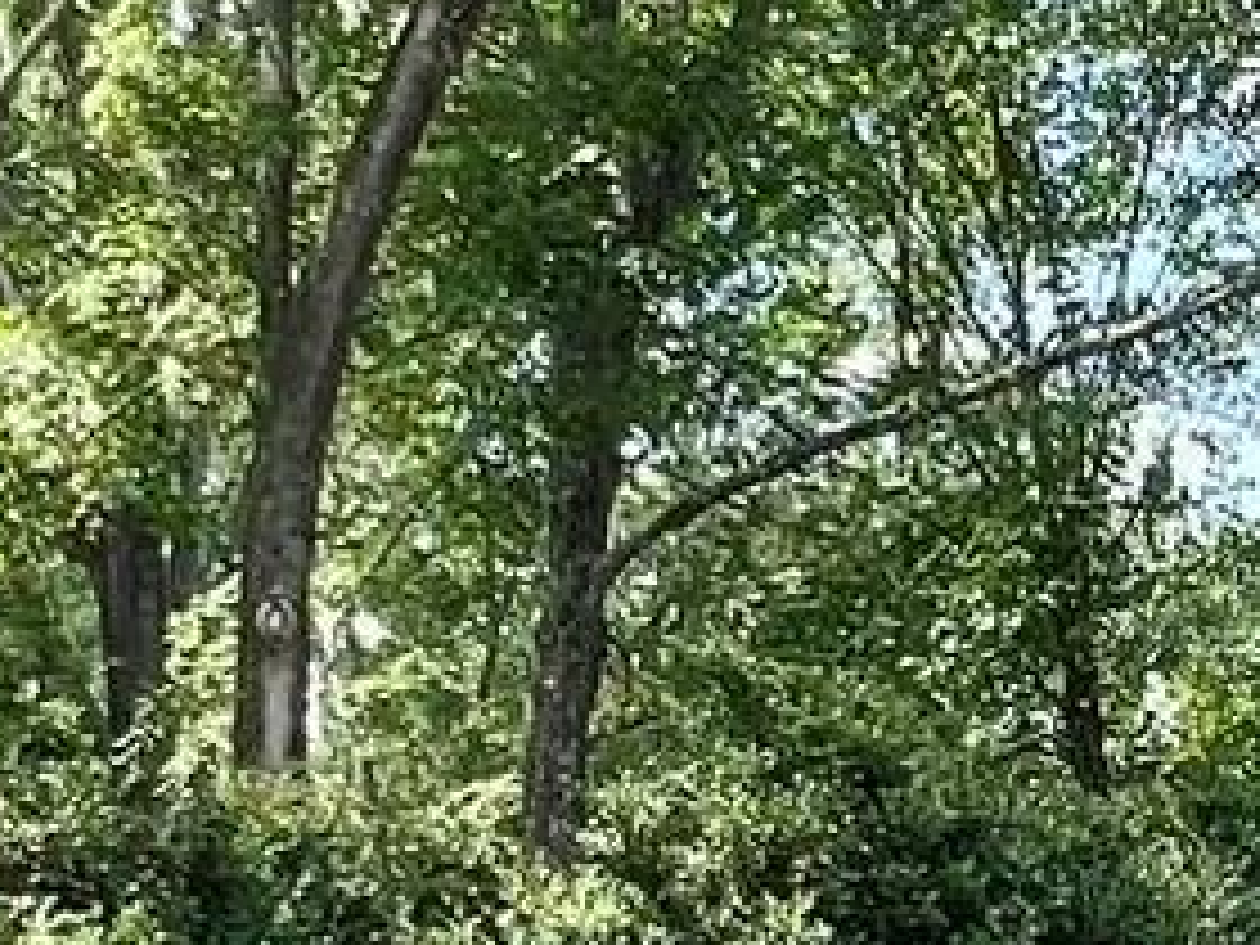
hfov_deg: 20.2
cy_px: 1269
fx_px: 3458
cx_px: 1161
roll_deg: +0.6
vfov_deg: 14.8
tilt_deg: +0.8
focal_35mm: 95
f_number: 1.8
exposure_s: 1/155
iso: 32
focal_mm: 1.57
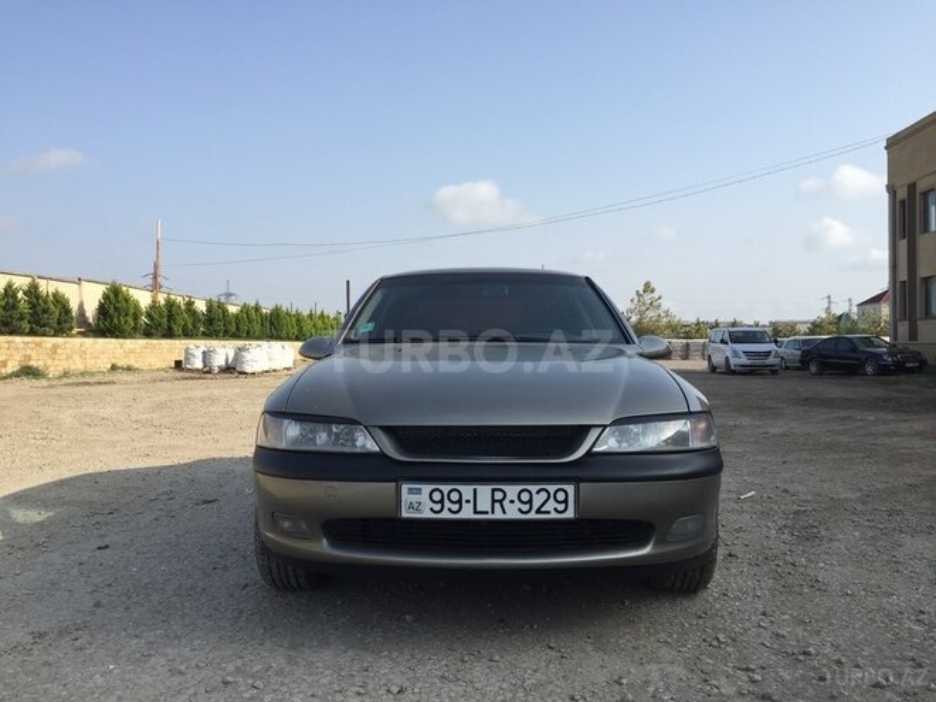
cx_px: 468
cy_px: 351
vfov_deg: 48.2
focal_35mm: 29
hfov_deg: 61.7
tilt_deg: -0.5
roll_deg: +0.5
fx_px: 784
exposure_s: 1/1464
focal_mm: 4.15
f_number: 2.2
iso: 32
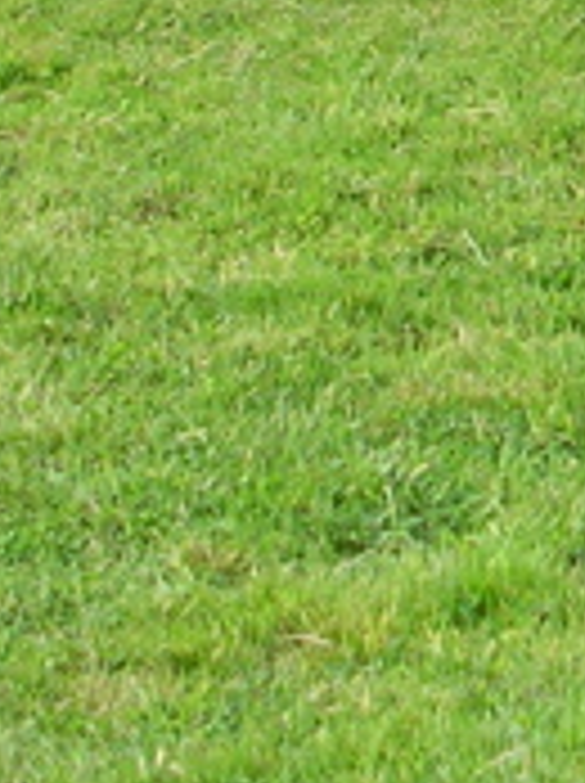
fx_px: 6325
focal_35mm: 280
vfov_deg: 7.0
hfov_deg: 5.2
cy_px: -243
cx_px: 918
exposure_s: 1/140
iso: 50
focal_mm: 11.5
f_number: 3.9
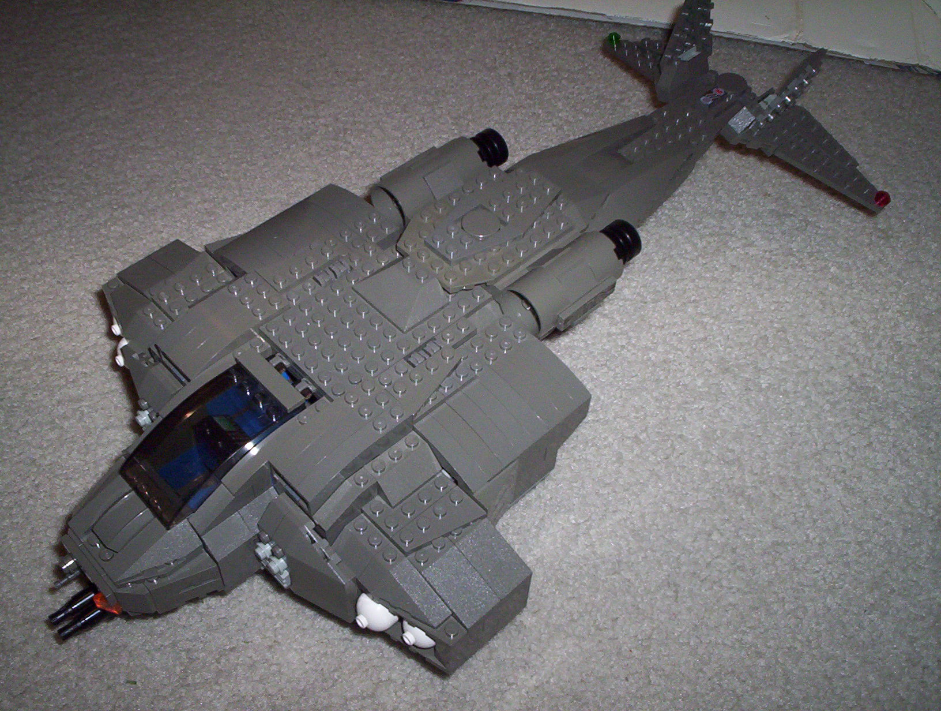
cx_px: 470
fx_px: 1035
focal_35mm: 38
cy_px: 356
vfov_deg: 37.9
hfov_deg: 48.9
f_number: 4.5
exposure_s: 1/60
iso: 140
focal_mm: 4.99
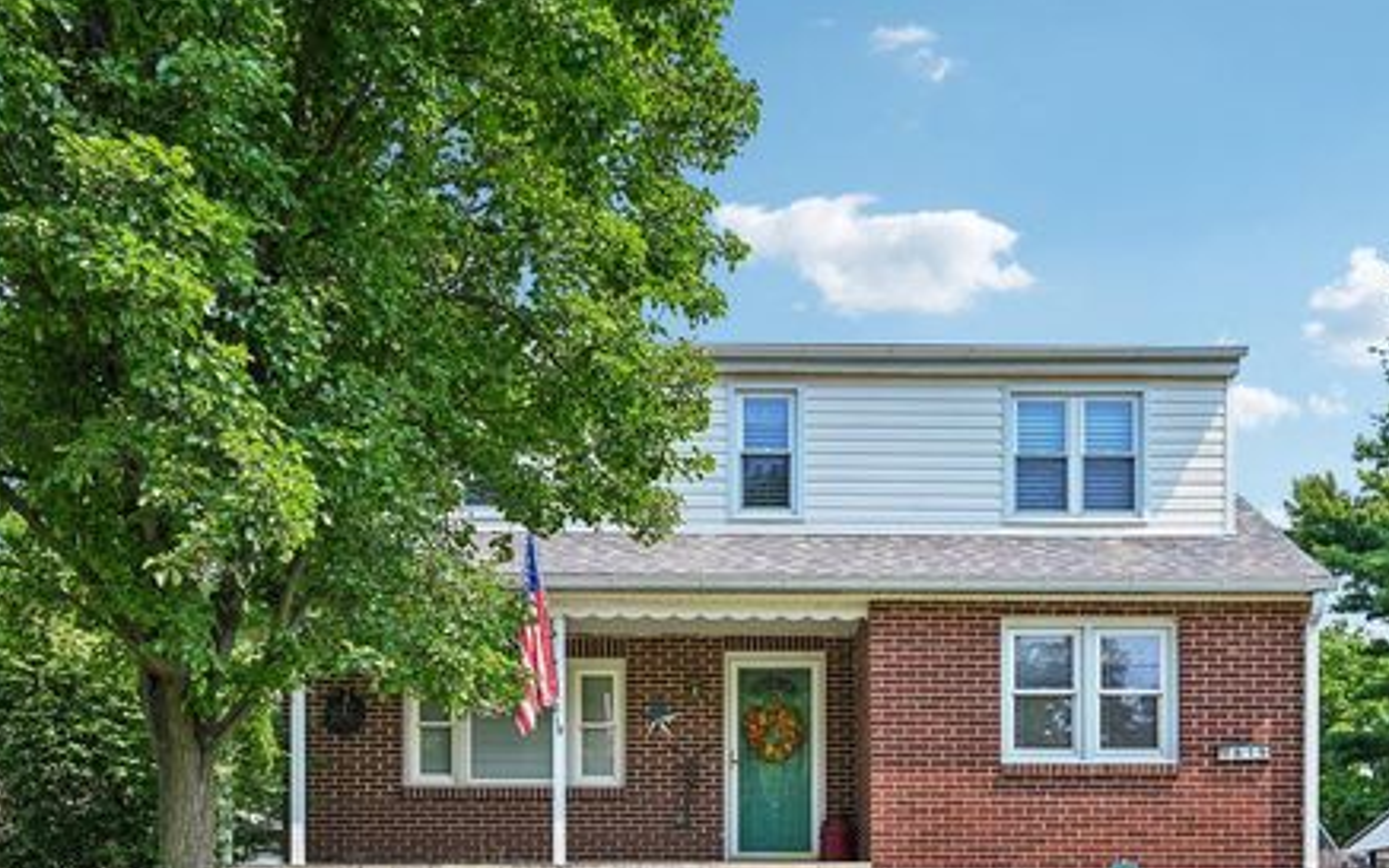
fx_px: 1325
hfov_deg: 55.2
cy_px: 510
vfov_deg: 36.2
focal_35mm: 35
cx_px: 772
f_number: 8
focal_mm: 30
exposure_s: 1/640
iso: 800
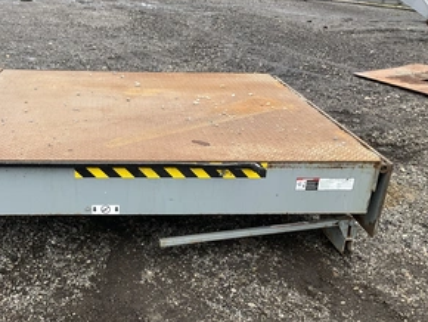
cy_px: 170
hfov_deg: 46.2
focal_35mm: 40
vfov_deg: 36.0
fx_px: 495
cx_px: 152
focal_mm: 3
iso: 25
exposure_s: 1/360
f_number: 1.8
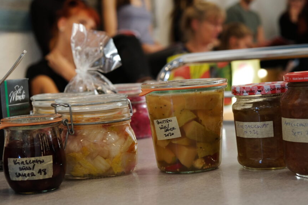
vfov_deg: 21.2
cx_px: 180
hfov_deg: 31.4
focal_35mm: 64
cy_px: 94
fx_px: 547
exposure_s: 1/60
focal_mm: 35.8
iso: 1250
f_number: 4
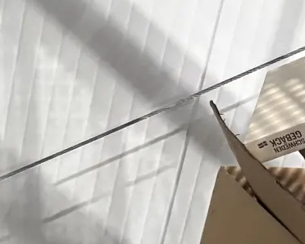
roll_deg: -2.0
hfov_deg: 13.0
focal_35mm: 131
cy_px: 535
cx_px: -280
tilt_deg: -29.8
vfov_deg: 10.5
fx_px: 1183
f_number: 1.6
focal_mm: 5.96
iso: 500
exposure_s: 1/60
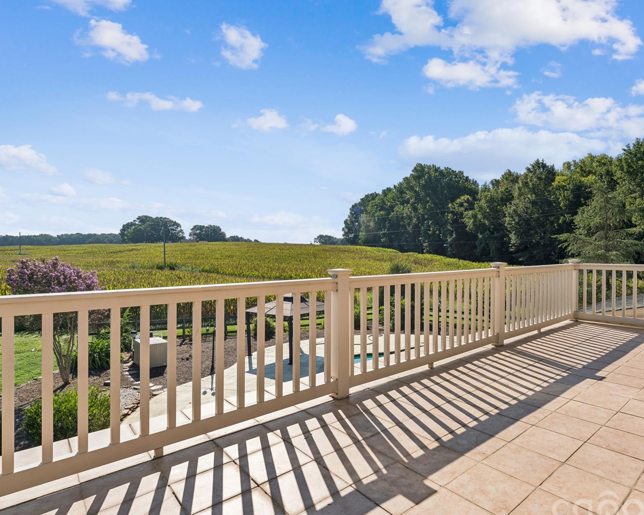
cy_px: 268
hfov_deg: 80.3
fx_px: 376
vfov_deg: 68.9
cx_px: 384
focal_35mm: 20
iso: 200
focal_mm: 16.6
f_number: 13
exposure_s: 1/400
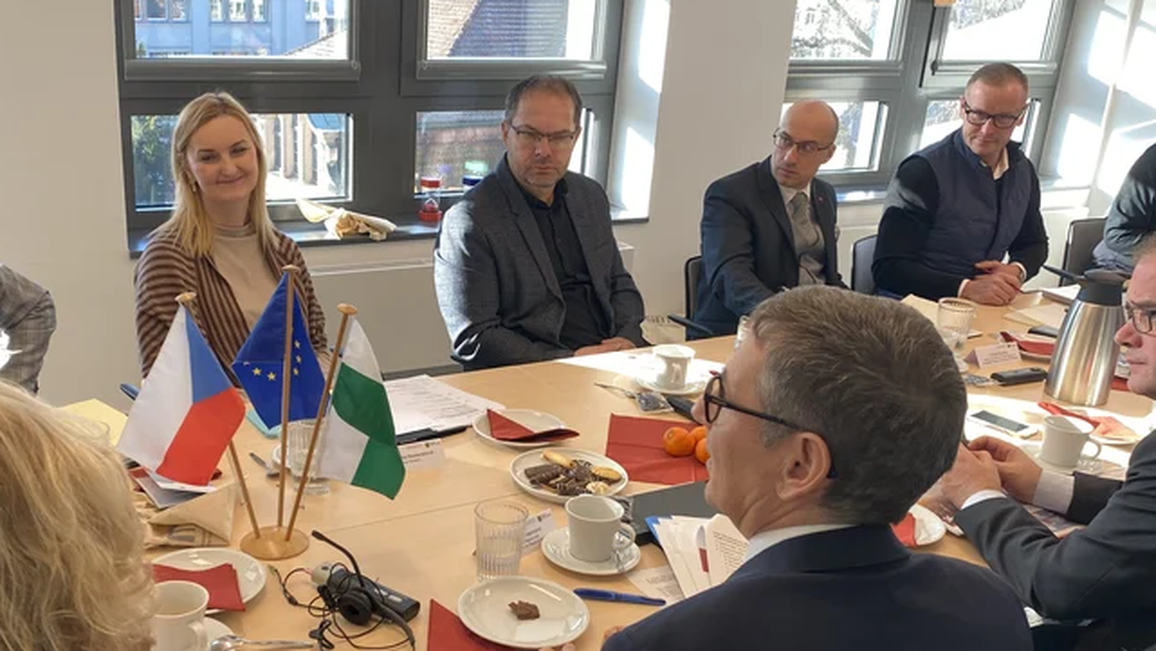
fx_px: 1165
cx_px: 449
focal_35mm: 38
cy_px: 414
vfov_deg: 31.1
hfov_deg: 52.3
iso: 32
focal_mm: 4.25
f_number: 1.8
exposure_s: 1/100
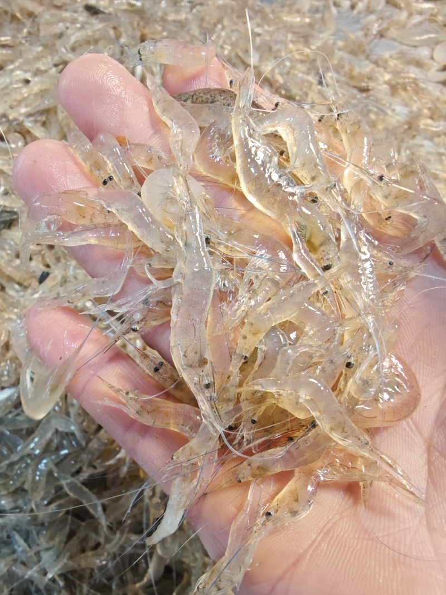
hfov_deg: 58.9
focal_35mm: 23
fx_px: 395
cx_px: 223
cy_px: 298
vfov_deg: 73.9
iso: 500
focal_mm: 2.16
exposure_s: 1/46.5
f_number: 2.2
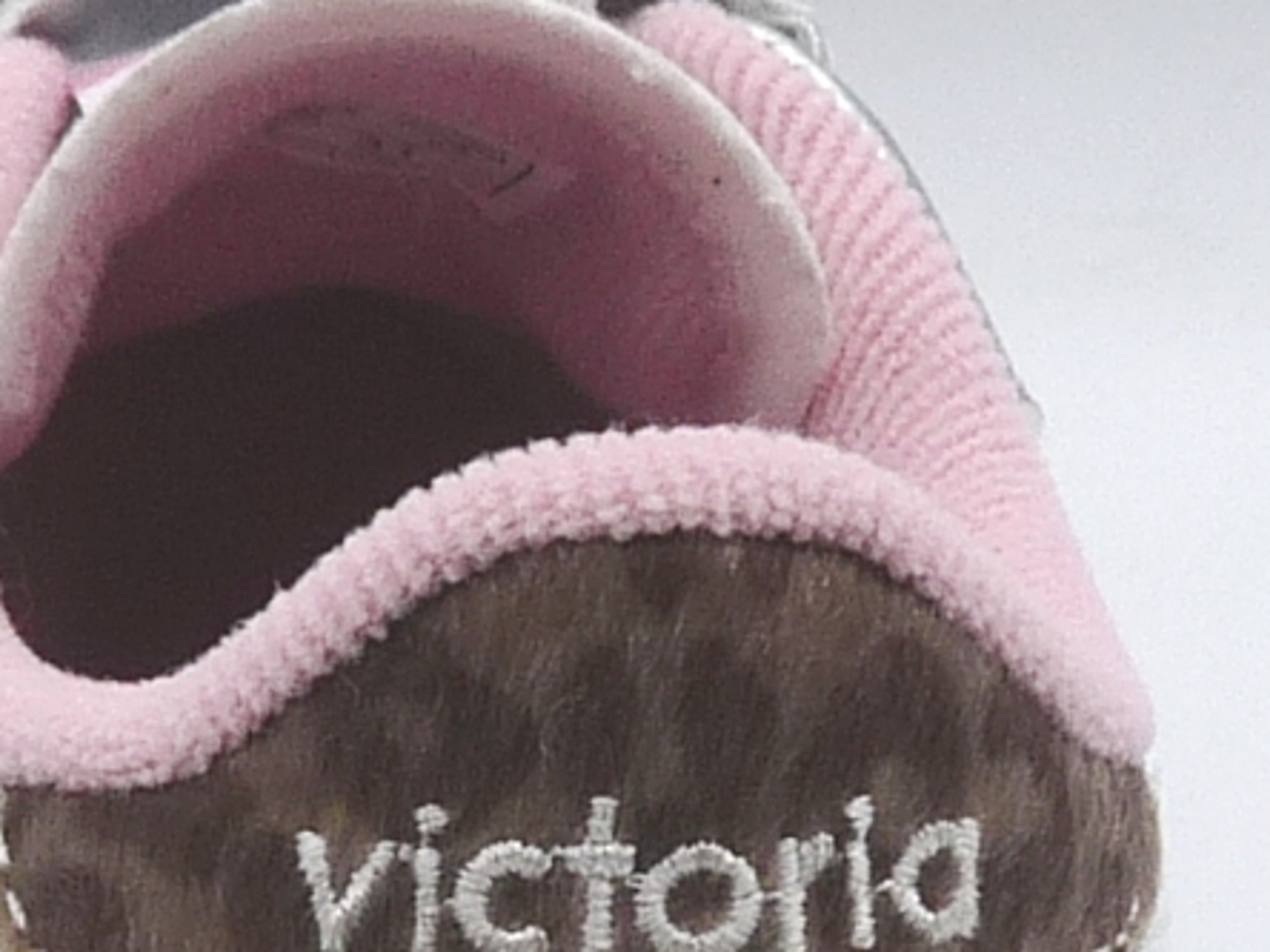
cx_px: 589
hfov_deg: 9.0
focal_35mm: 220
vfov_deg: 6.7
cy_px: 875
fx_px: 8071
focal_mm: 6.2
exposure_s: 1/250
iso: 100
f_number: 5.6
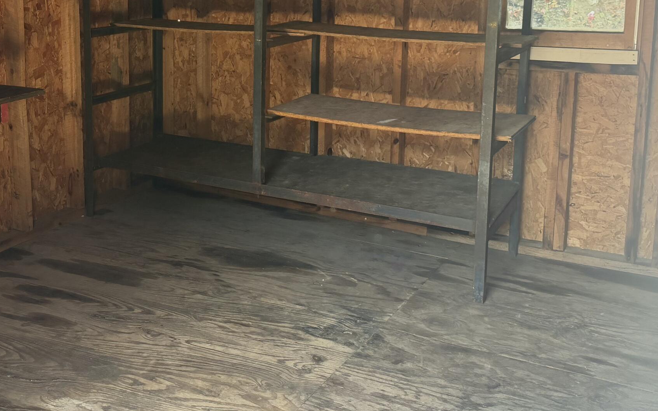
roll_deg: +0.2
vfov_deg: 28.0
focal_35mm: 45
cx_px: 204
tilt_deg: -8.4
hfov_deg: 43.5
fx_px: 807
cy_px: 81
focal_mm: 6.76
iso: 200
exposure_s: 1/237
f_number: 1.78
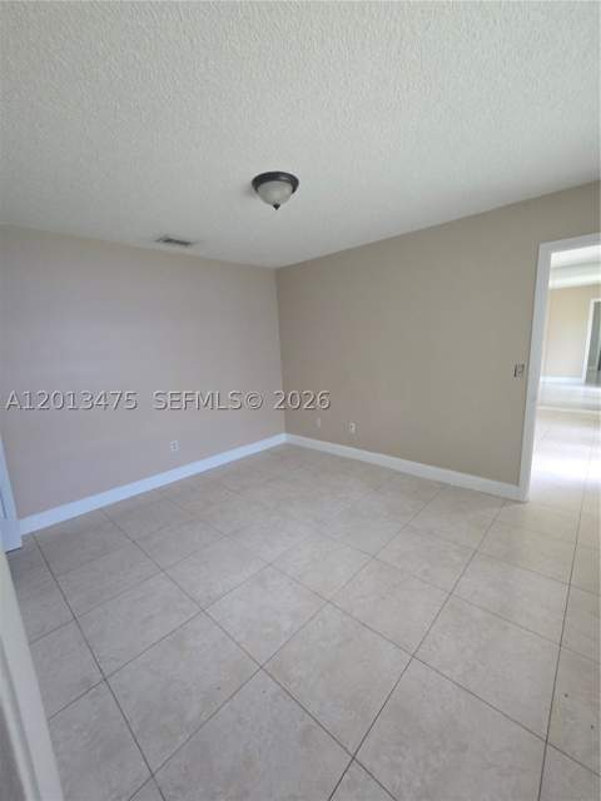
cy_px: 400
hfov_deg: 89.9
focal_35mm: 13
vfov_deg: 106.2
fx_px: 301
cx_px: 300
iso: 200
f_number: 2.2
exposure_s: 1/60
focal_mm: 2.2
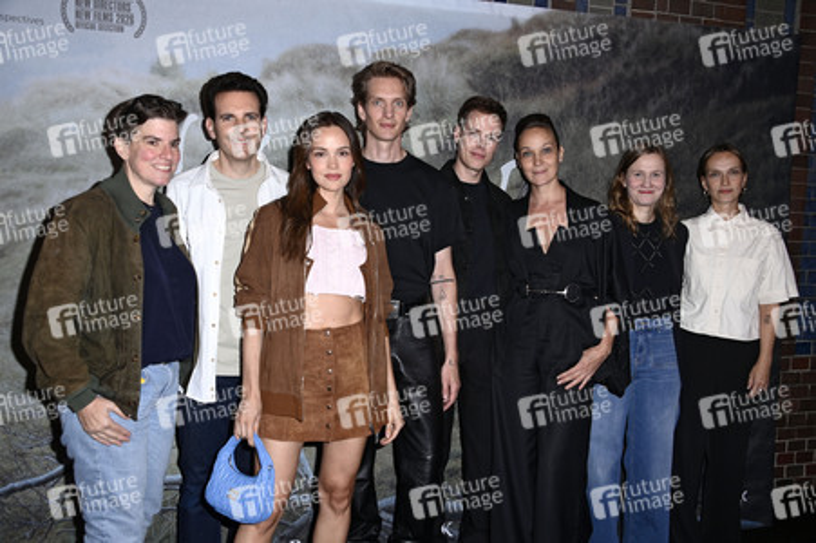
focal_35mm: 34
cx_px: 408
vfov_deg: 38.8
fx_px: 770
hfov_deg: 55.8
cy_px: 272
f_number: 5.6
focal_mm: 34
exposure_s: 1/250
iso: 640
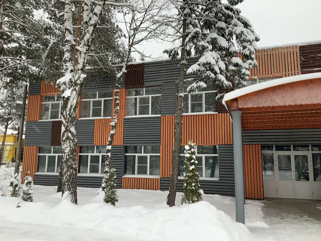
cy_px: 120
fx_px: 269
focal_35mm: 29
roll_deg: -0.3
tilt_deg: +8.8
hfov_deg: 61.7
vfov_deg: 48.2
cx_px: 160
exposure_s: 1/189
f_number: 1.8
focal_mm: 3
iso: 16
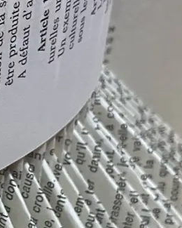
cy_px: 179
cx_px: -82
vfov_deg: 15.3
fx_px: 842
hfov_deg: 11.9
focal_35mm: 125
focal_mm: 4.25
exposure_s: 1/50
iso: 80
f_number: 1.8
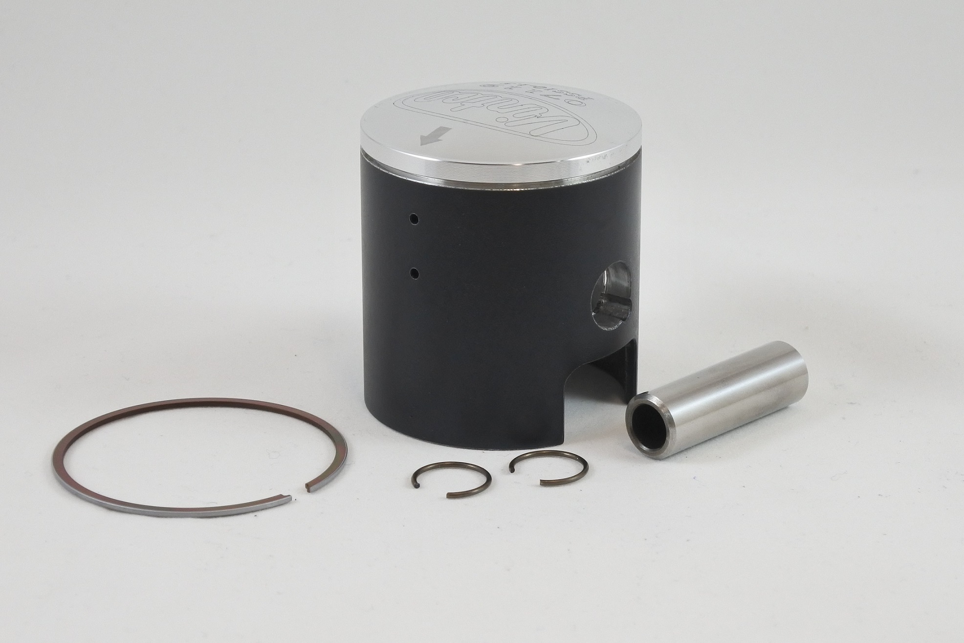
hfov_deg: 33.4
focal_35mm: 60
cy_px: 322
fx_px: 1607
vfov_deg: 22.6
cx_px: 482
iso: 400
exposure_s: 1/125
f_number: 4.8
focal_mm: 22.3
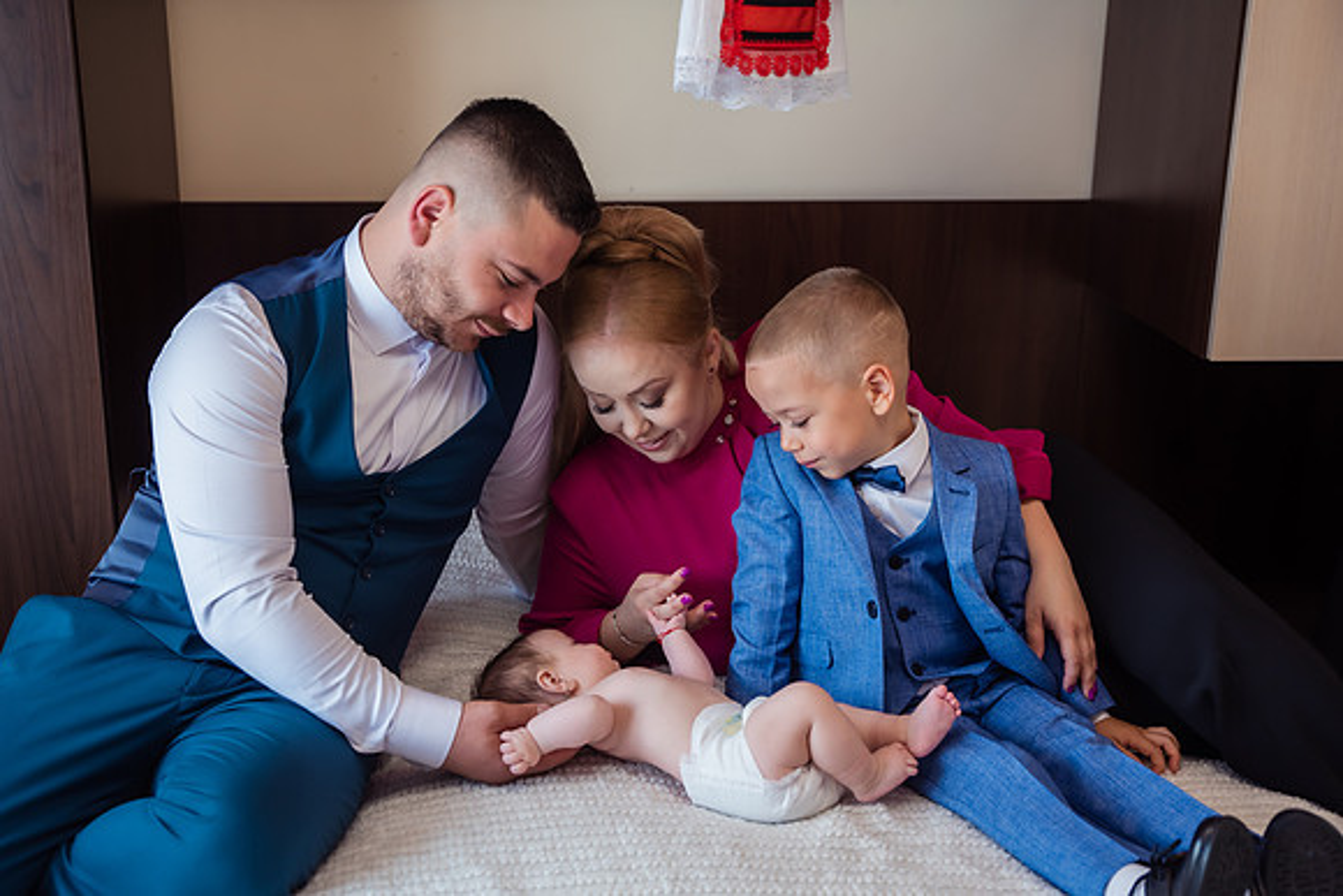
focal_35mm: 45
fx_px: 1692
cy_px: 450
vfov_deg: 29.7
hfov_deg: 43.3
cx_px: 641
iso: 400
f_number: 3.2
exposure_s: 1/200
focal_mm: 42
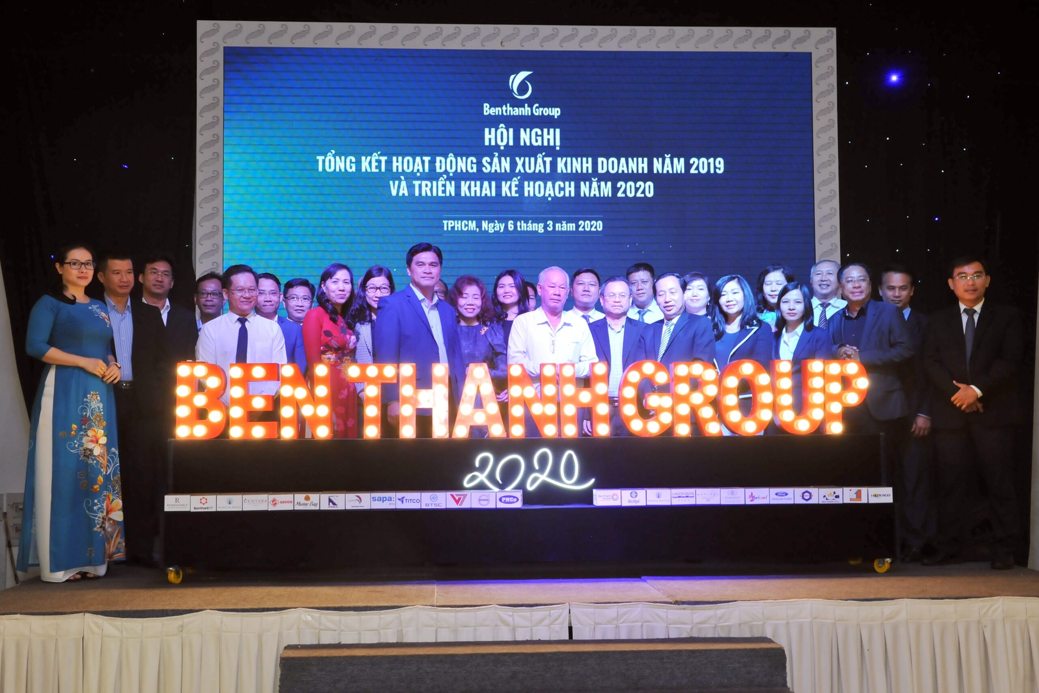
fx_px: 1039
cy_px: 346
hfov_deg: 53.1
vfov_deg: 36.9
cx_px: 520
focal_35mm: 36
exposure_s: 1/60
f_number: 10
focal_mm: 36
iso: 2000
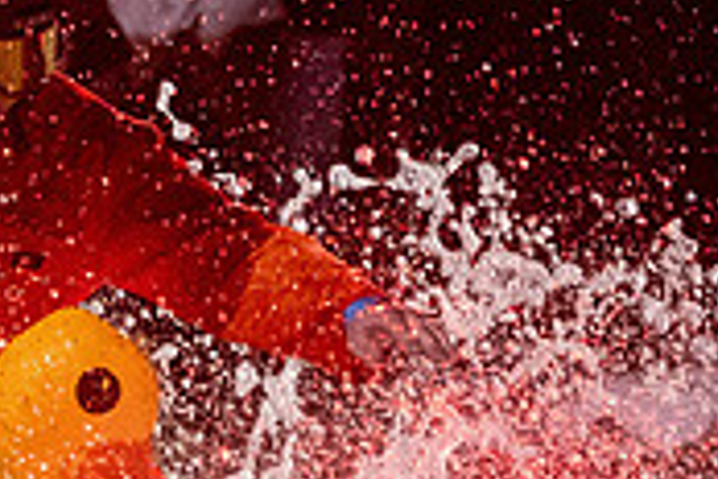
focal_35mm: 553
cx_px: -71
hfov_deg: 3.7
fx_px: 11028
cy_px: 314
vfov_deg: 2.5
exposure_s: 1/800
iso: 6400
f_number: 4
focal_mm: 100
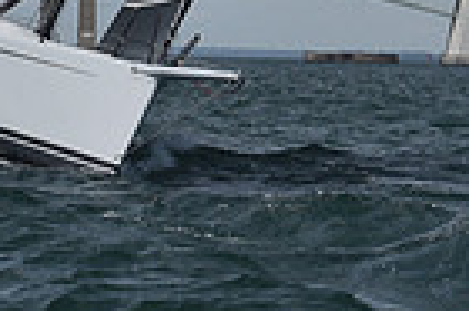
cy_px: -649
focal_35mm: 290
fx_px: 3774
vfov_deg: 4.5
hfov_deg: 7.1
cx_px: 189
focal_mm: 70
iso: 320
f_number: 9
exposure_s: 1/800
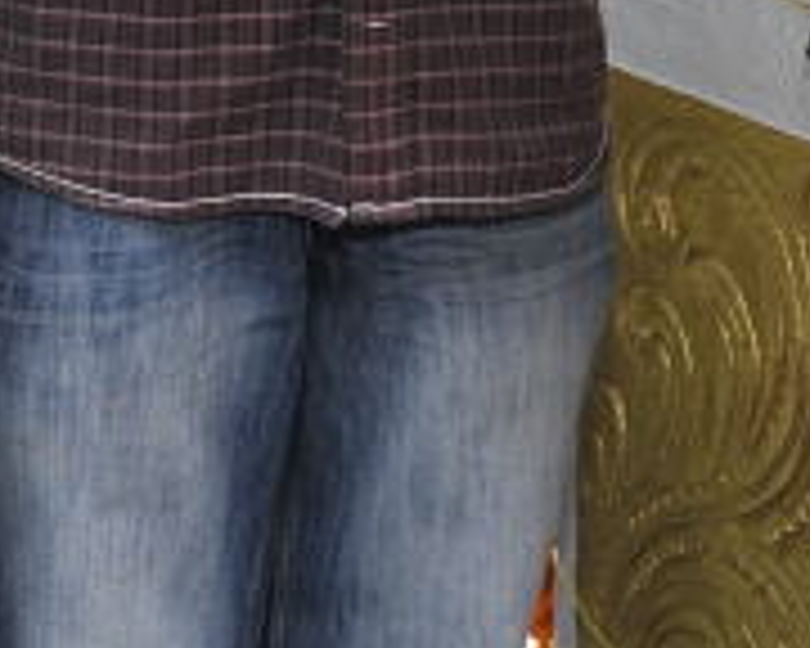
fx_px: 4483
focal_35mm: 187
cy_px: -650
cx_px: -90
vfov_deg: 7.9
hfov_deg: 10.2
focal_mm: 35
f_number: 6.3
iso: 250
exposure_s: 1/160
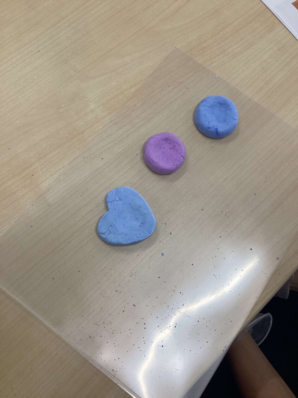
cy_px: 199
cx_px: 149
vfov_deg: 58.4
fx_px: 356
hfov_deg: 45.4
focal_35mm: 31
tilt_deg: -71.2
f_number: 2.4
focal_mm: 3.3
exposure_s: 1/120
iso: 64
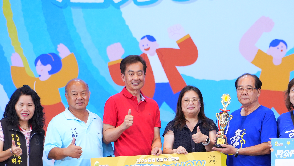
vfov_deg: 5.0
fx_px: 1886
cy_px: 155
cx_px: 198
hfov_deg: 8.9
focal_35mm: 242
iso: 2500
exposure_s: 1/320
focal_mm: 129
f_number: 3.5
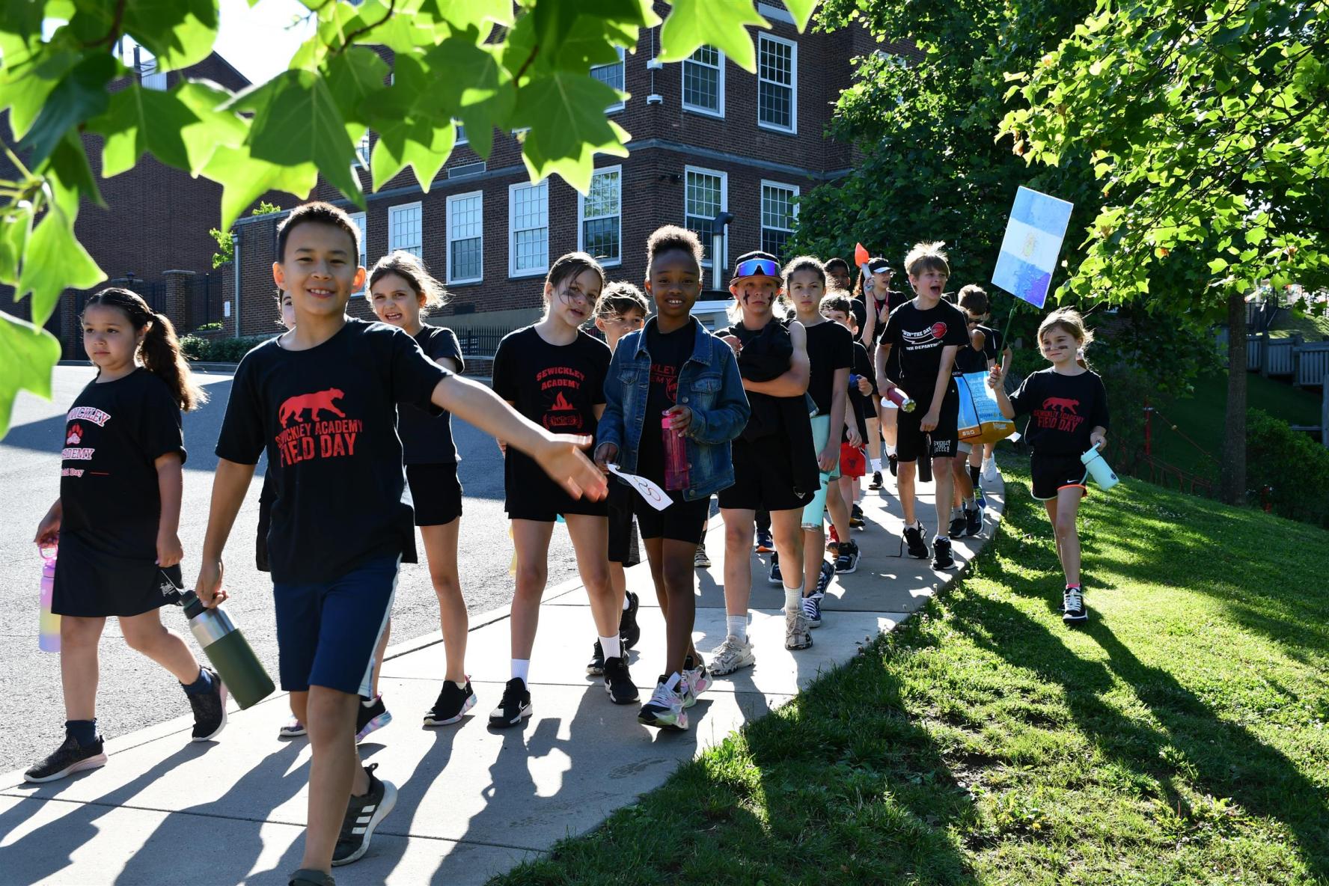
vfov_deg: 33.4
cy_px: 443
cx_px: 664
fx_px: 1477
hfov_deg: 48.5
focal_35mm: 40
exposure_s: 1/250
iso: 200
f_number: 6.3
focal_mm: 27
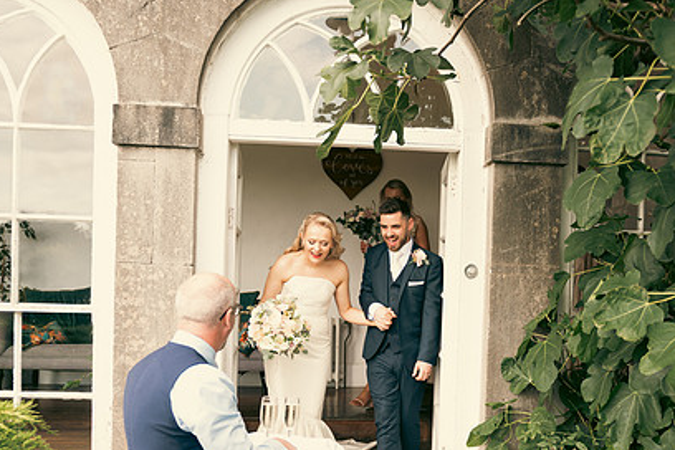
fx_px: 694
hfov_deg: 51.7
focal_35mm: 37
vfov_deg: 35.4
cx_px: 390
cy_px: 315
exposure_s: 1/200
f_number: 3.5
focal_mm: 26
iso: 100
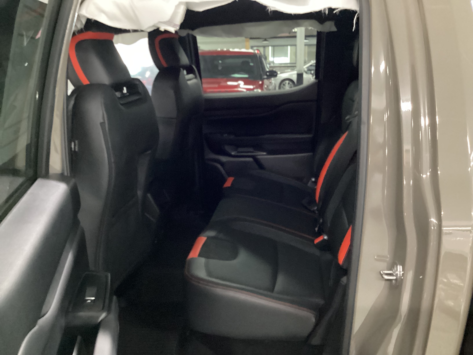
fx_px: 424
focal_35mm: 31
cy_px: 178
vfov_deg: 45.4
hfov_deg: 58.4
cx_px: 236
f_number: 2.4
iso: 800
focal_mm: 3.3
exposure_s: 1/17
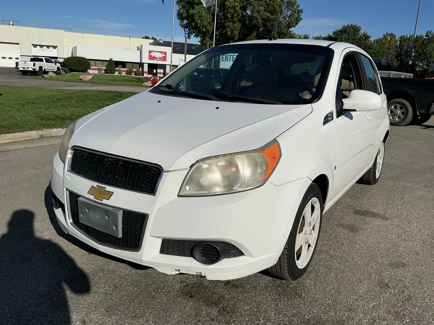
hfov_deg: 63.4
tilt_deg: -12.8
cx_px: 217
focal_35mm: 28
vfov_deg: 49.7
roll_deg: -3.1
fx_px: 351
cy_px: 162
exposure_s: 1/6536
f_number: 1.8
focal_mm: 3
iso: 25
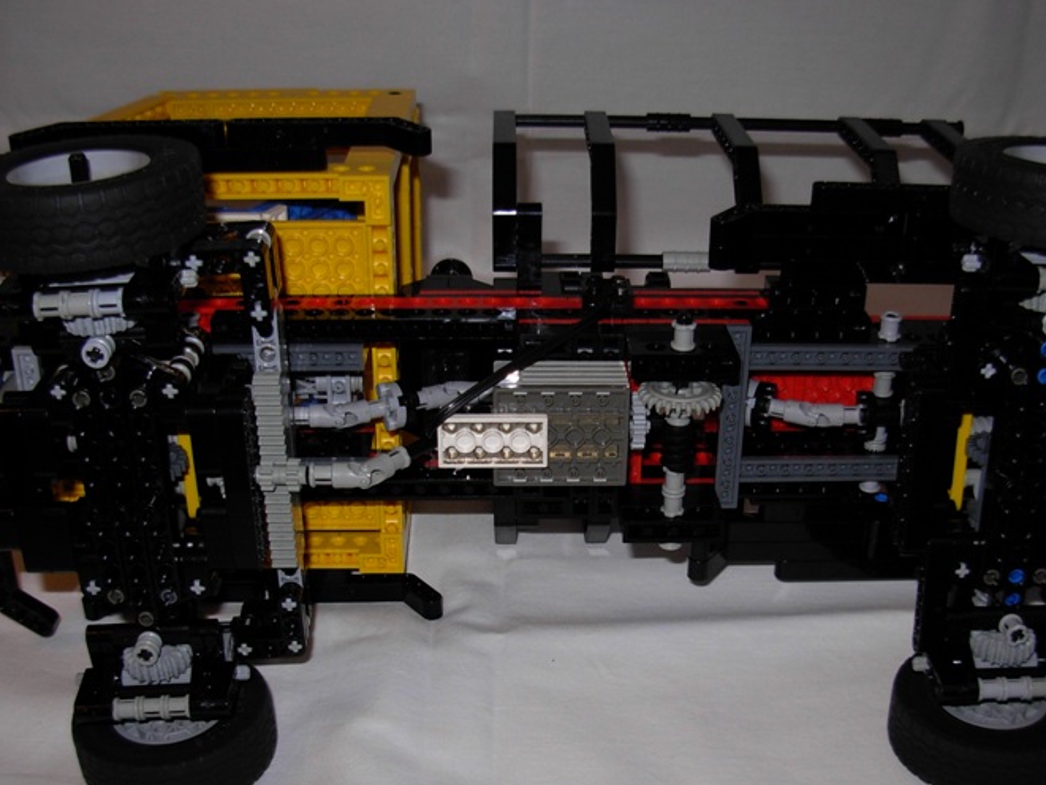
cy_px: 446
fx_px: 1390
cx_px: 584
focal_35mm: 46
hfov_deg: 41.2
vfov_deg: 31.5
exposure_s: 1/22.6
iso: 79
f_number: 2.9
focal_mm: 6.3
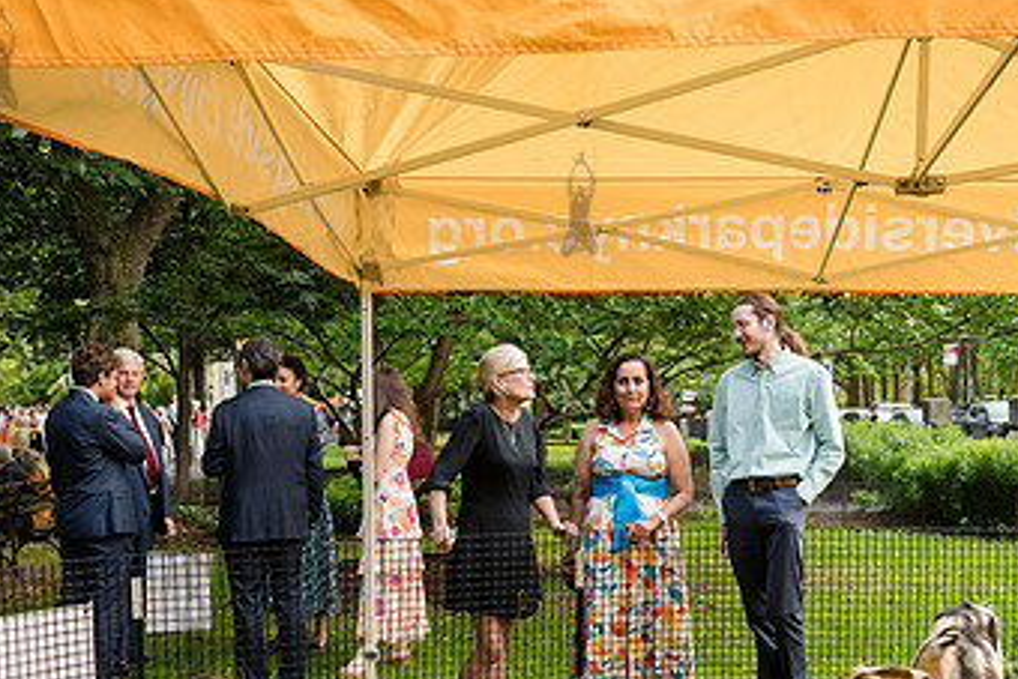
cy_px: 492
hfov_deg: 41.0
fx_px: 1358
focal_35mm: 48
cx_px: 578
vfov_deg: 27.8
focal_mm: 27
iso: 1000
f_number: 4.5
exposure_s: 1/250
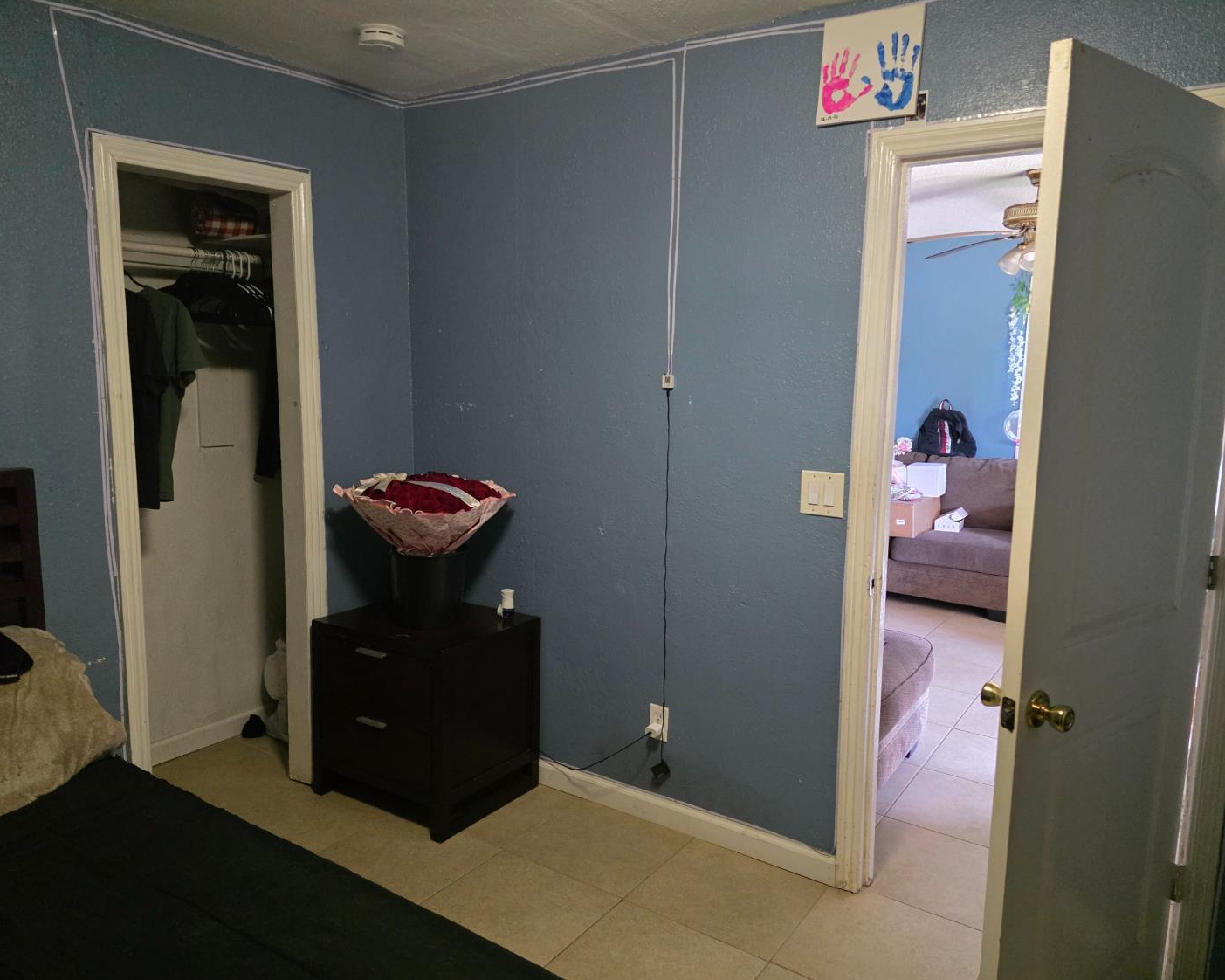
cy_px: 490
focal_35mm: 24
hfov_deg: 70.3
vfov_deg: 58.8
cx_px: 637
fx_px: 870
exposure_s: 1/120
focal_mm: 6.3
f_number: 1.7
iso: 2000
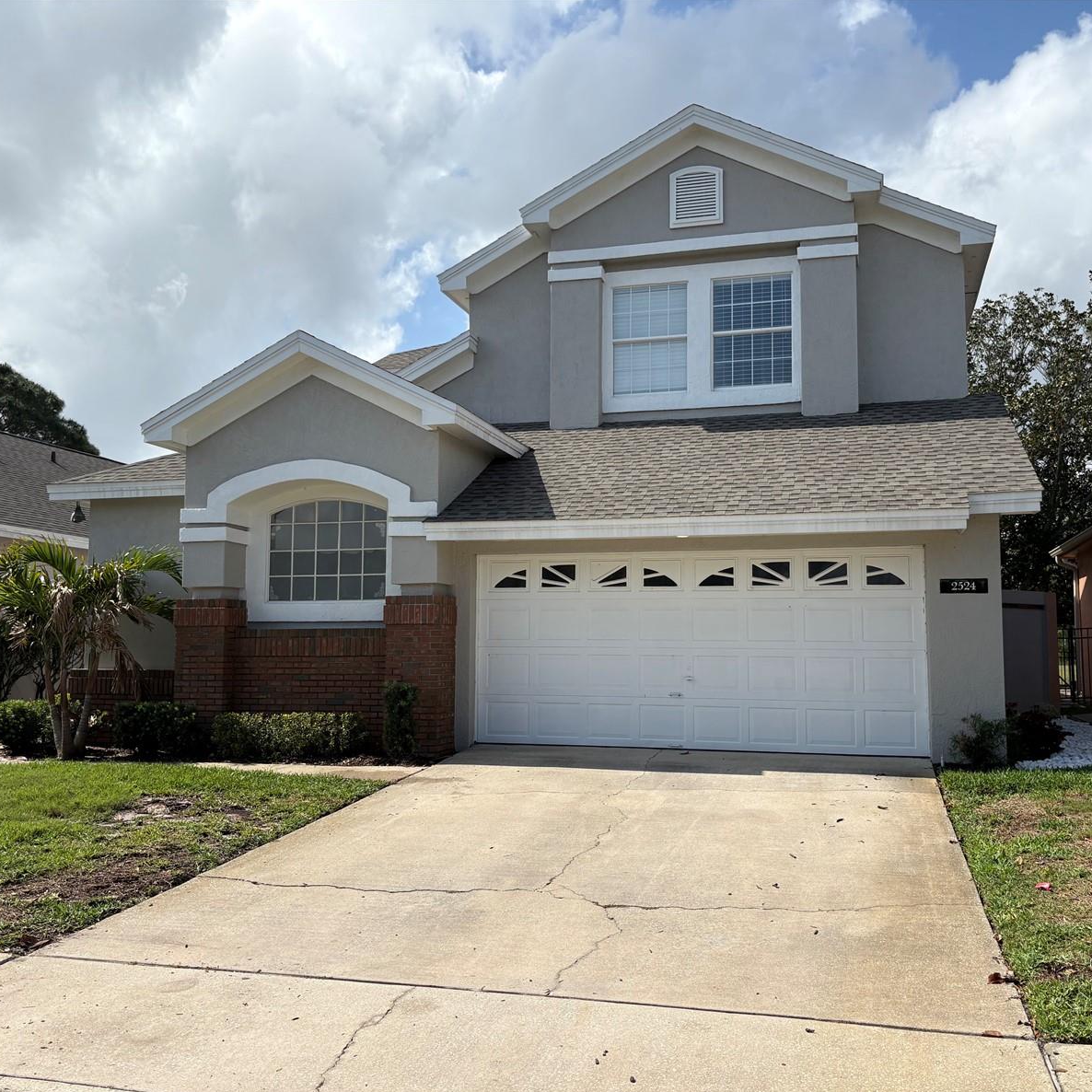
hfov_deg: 52.5
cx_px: 578
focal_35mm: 31
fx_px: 1106
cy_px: 551
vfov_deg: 52.5
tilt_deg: +5.7
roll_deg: +0.4
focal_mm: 5.96
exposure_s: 1/5348
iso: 50
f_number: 1.6
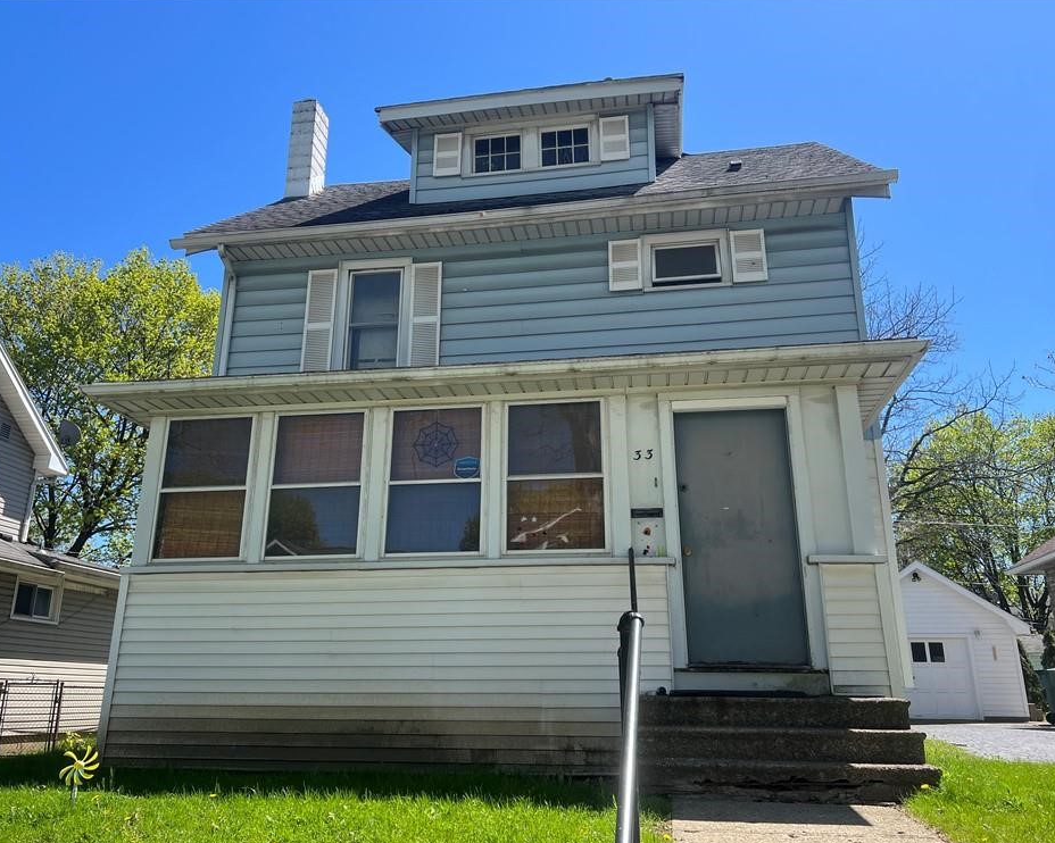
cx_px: 520
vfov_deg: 51.5
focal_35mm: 28
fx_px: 874
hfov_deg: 62.2
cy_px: 431
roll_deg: -1.4
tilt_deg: +17.3
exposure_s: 1/1838
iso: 50
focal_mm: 5.7
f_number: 1.5
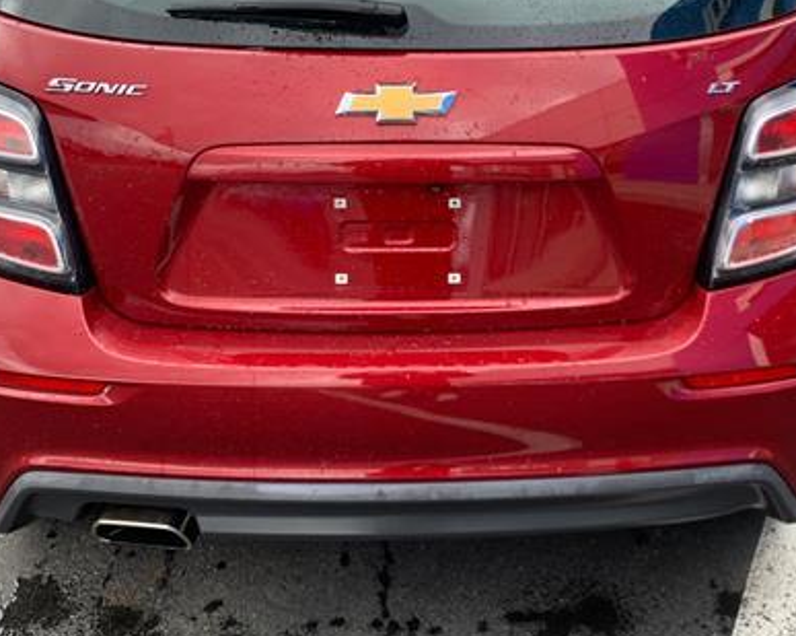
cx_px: 434
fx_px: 989
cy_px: 220
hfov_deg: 43.8
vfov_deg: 35.3
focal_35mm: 42
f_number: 1.8
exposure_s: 1/135
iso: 25
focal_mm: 4.25
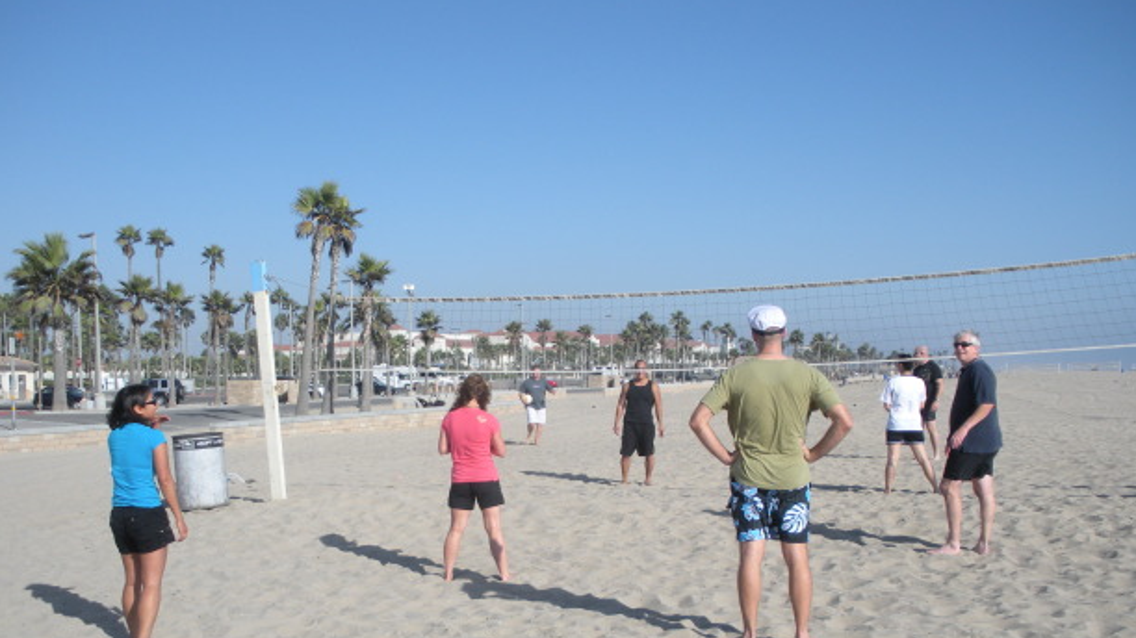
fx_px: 1235
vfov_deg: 28.8
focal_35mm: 41
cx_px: 587
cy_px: 438
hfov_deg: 49.4
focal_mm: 6.3
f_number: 3.5
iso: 64
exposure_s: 1/821
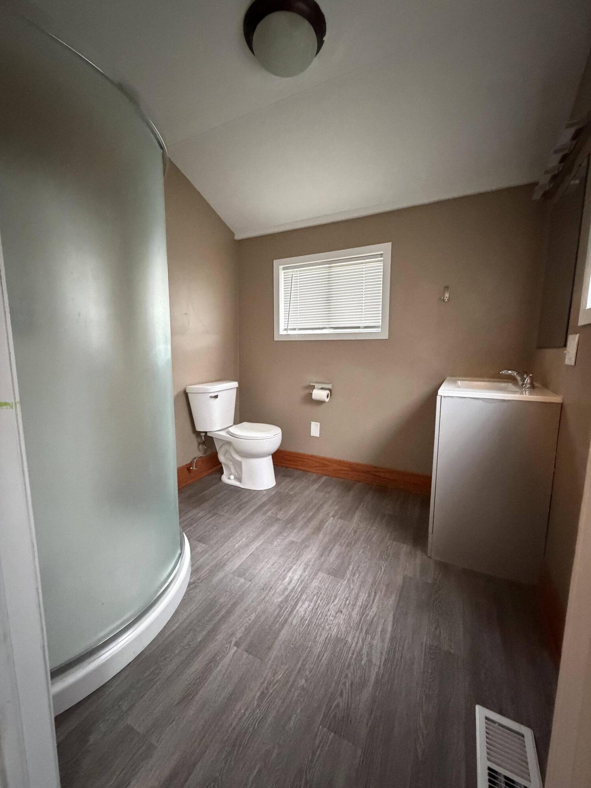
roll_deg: -0.5
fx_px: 319
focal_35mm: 14
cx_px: 296
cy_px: 394
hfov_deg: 85.7
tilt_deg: -6.7
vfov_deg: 102.1
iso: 1250
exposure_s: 1/47
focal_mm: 2.22
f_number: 2.2
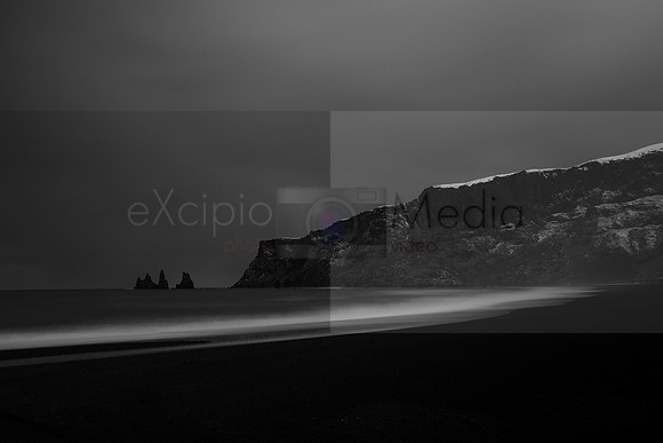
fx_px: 608
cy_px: 222
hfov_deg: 57.2
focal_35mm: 33
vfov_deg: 40.0
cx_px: 332
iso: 400
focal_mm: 33
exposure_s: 30
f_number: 4
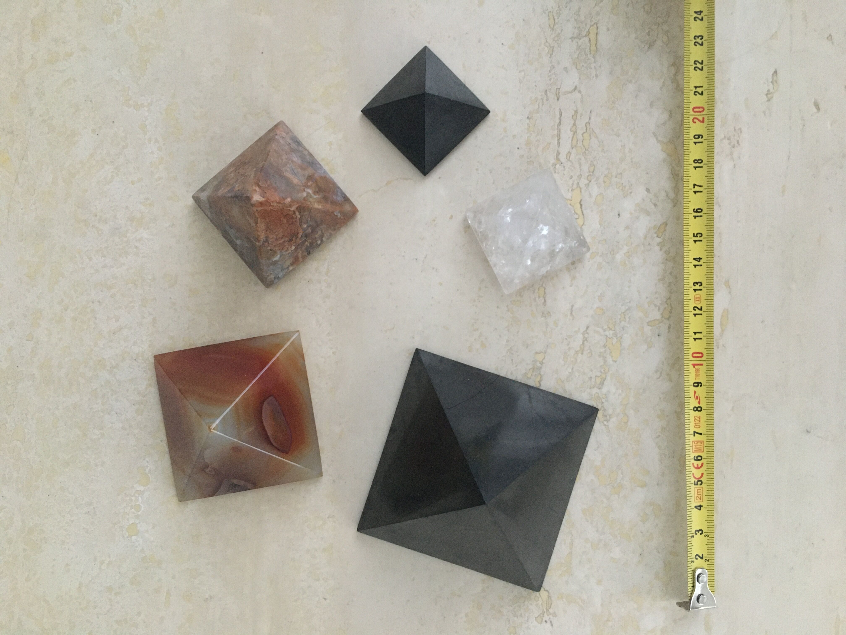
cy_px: 318
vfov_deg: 48.2
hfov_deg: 61.7
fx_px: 709
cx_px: 423
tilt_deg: -89.3
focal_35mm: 29
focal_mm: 4.15
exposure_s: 1/17
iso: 400
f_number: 2.2
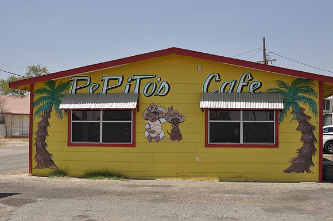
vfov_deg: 25.7
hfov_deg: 37.9
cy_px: 110
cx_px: 166
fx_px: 485
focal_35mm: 52
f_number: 7.1
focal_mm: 35
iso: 200
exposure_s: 1/200
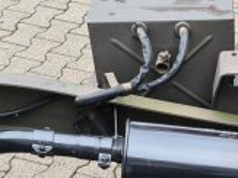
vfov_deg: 14.1
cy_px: 204
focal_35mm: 102
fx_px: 701
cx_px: 237
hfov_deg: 18.8
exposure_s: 1/100
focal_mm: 5.4
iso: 64
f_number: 1.8
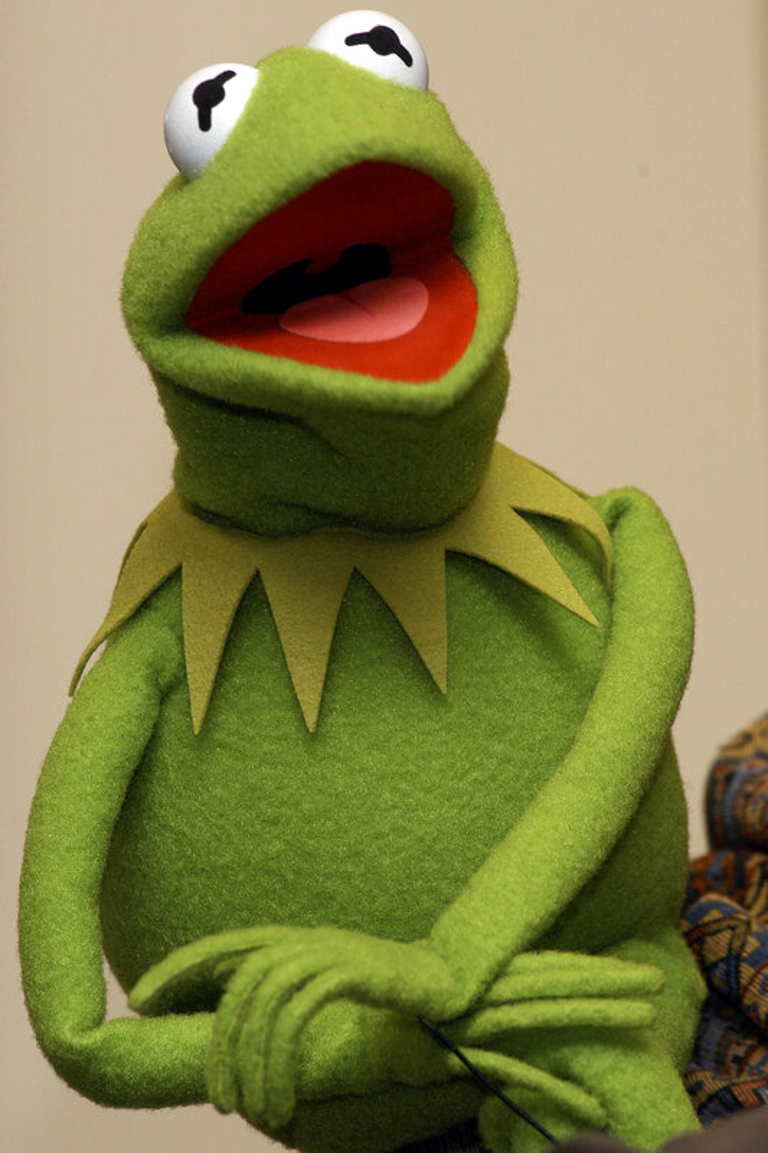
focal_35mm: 300
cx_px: 384
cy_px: 576
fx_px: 9603
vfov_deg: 6.9
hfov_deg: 4.6
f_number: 5
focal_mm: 200
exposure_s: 1/180
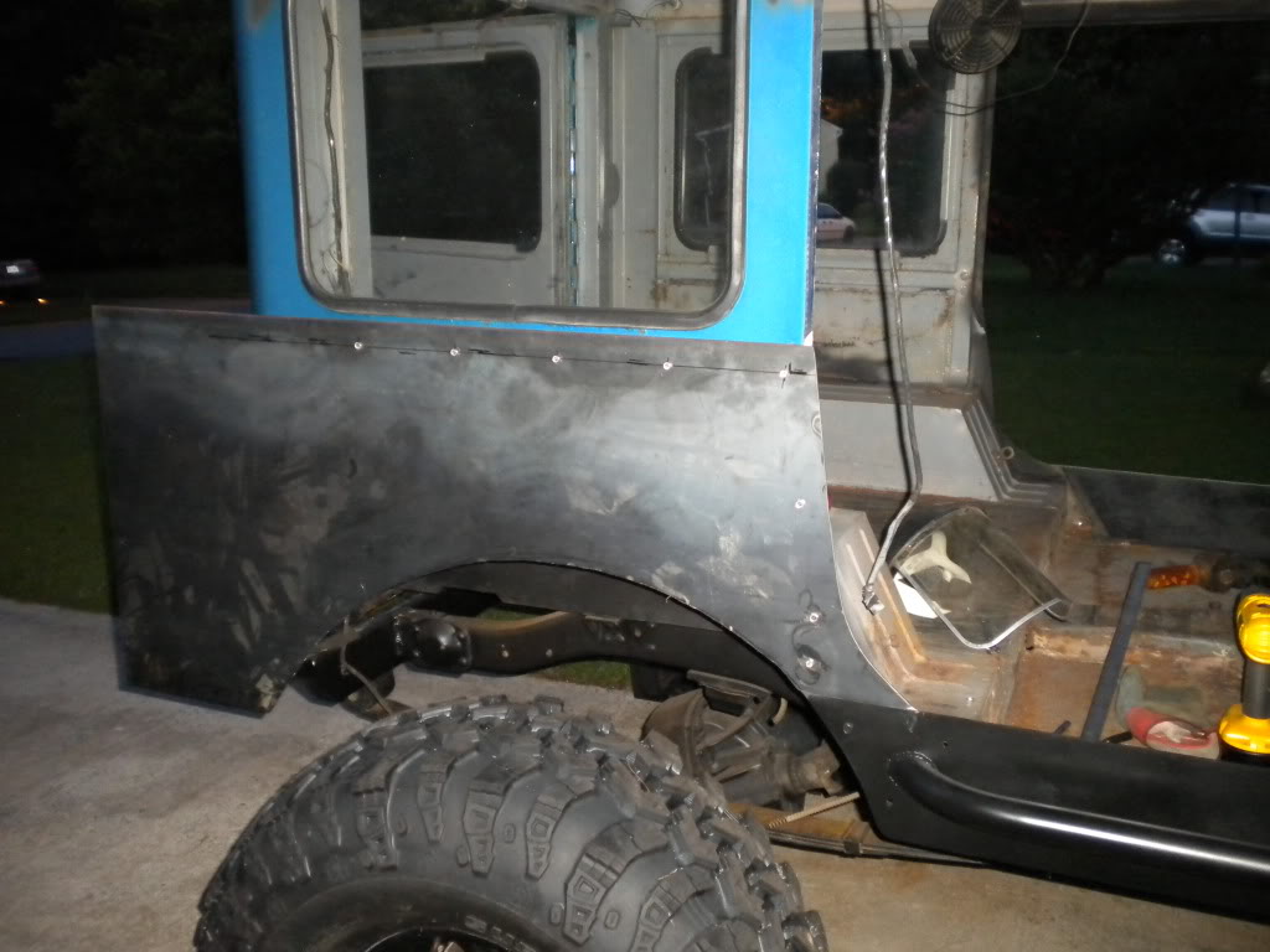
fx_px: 1284
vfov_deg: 40.7
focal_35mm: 35
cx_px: 635
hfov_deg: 52.6
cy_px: 476
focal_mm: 6.3
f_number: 3.1
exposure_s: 1/30
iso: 427
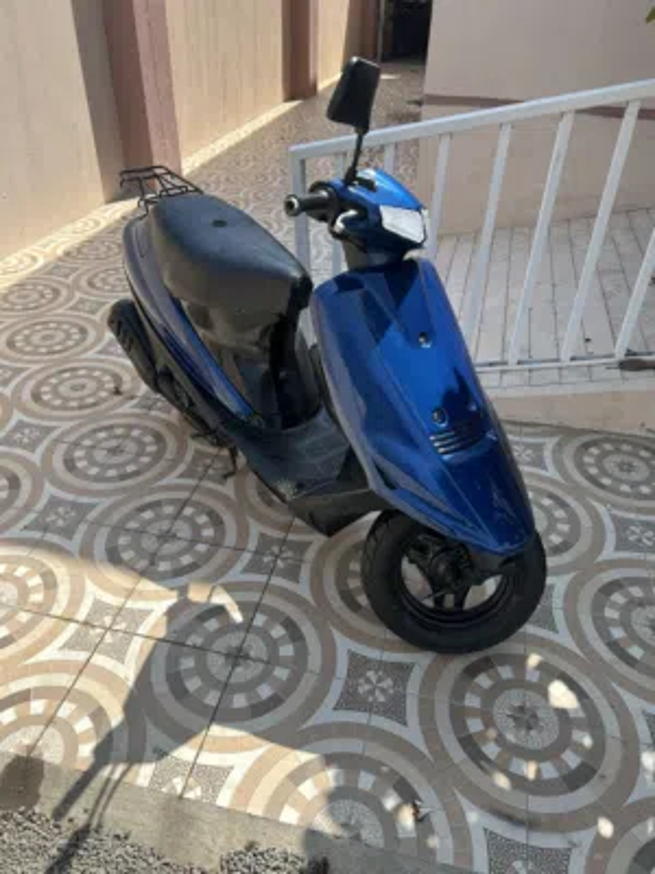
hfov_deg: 53.1
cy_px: 437
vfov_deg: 67.3
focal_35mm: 26
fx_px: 656
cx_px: 328
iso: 50
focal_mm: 5.7
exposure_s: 1/1972
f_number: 1.5
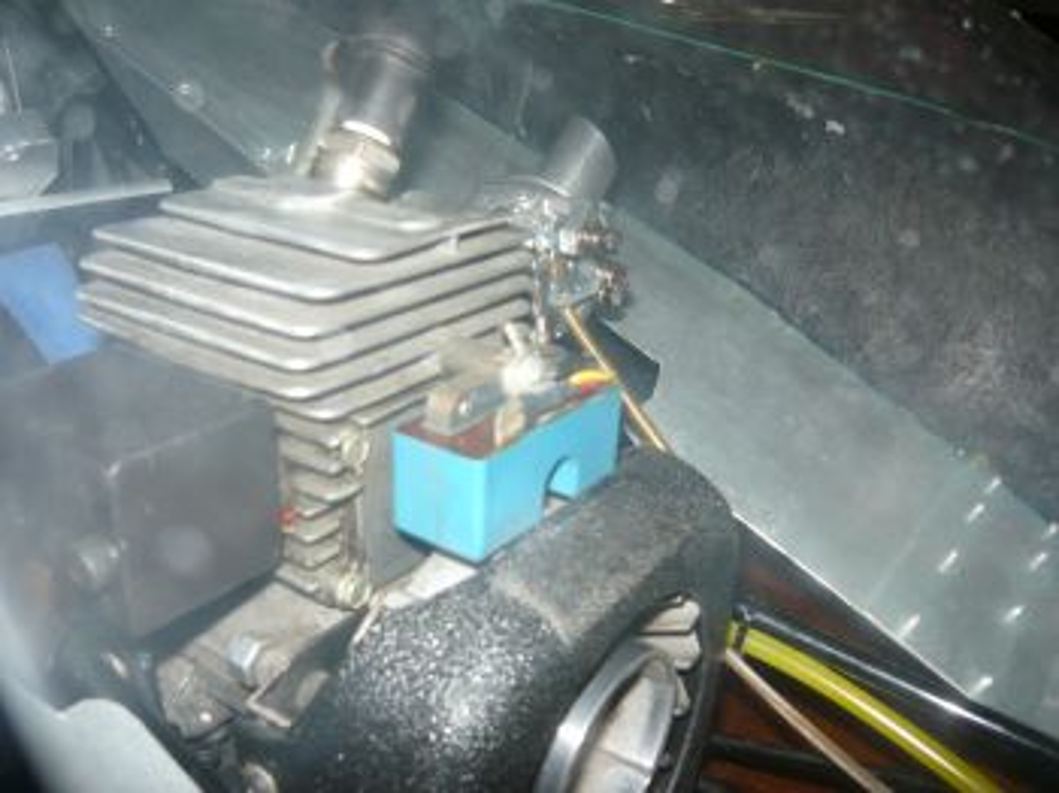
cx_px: 530
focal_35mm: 33
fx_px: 1009
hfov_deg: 55.4
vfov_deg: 42.9
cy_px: 396
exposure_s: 1/30
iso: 100
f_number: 2.8
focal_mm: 5.5
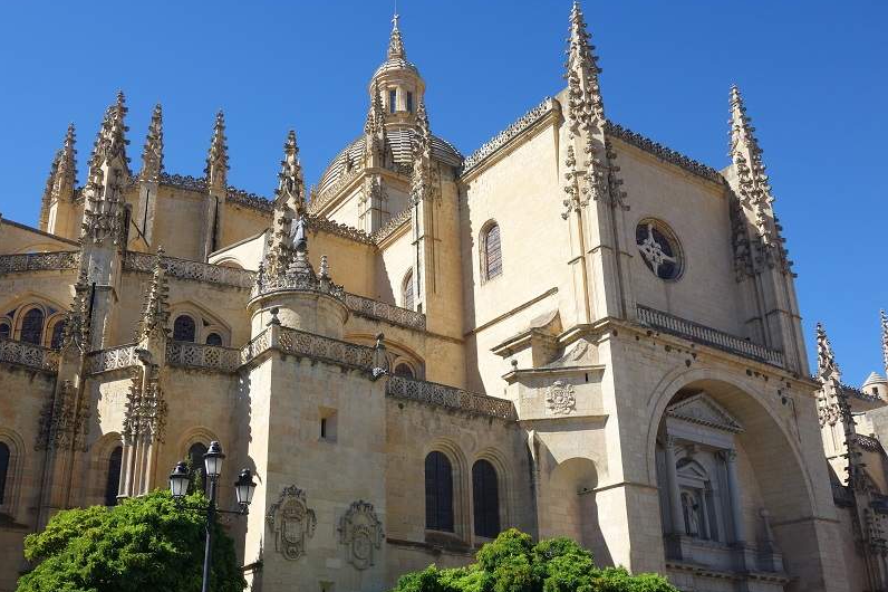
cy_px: 369
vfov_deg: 36.6
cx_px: 354
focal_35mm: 36
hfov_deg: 52.8
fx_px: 888
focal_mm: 10.4
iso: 125
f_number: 5.6
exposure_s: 1/400
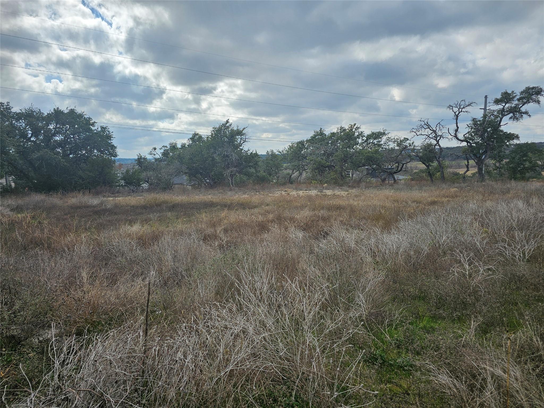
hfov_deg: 73.9
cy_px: 204
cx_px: 272
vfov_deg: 58.9
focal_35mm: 23
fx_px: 361
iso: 10
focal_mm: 6.3
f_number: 1.7
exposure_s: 1/836
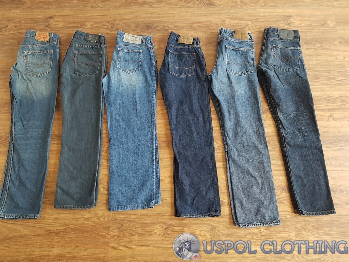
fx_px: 262
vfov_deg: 53.1
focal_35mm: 26
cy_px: 131
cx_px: 174
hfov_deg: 67.3
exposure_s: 1/50
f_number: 1.7
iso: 80
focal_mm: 4.2
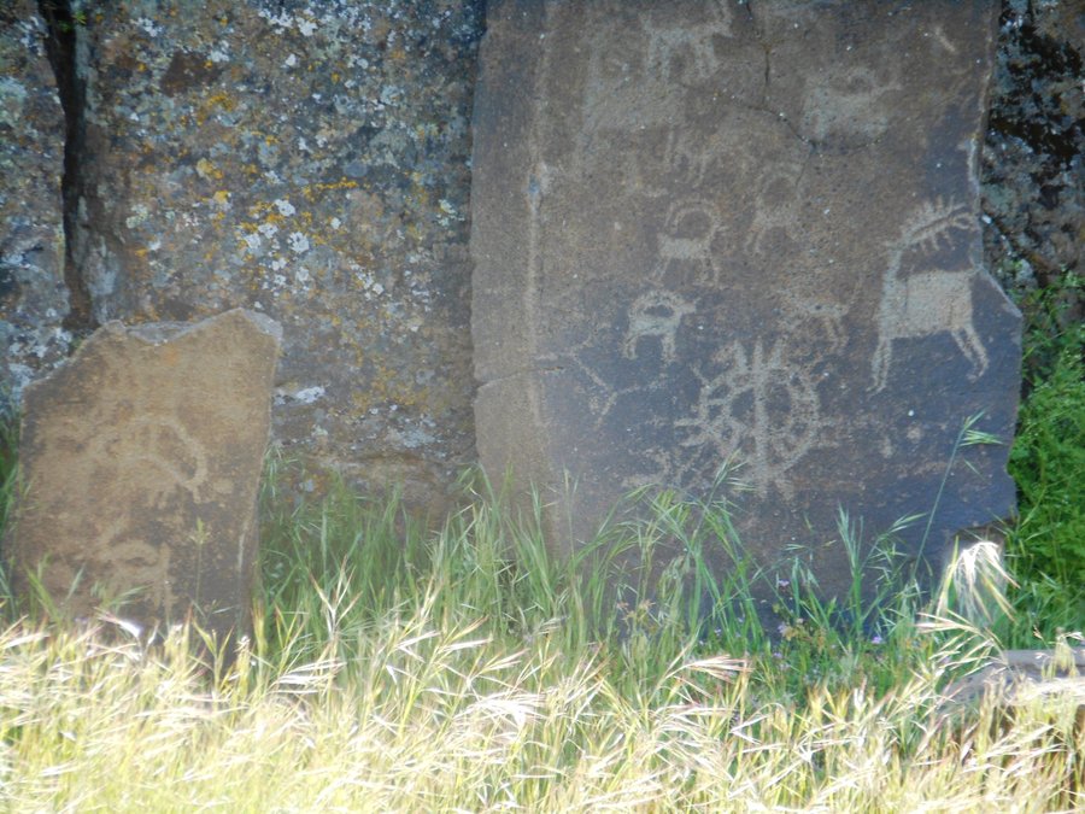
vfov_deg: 5.9
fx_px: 7836
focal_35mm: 250
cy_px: 407
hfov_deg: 7.9
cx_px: 542
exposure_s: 1/40
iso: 80
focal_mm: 45
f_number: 5.8
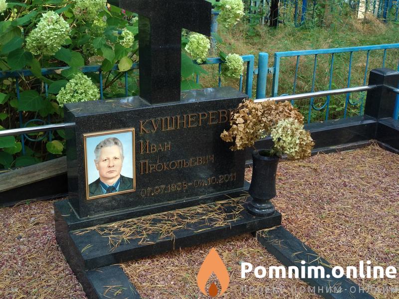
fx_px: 599
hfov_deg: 36.8
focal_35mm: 52
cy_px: 150
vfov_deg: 28.0
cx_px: 200
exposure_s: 1/60
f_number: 2.6
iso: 320
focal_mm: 5.99
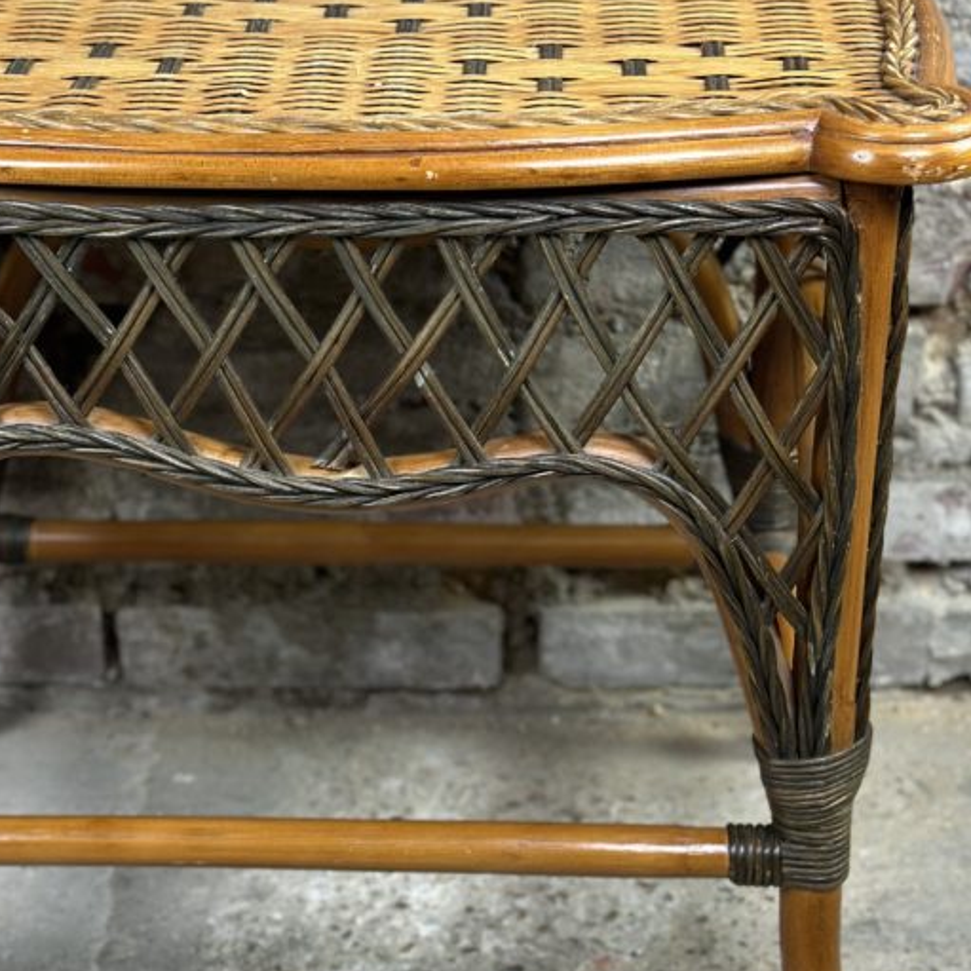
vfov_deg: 20.4
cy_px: 597
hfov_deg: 20.3
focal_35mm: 85
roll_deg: +2.1
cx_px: 334
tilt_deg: -28.6
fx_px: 2698
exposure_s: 1/50
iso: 100
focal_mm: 6.86
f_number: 1.78
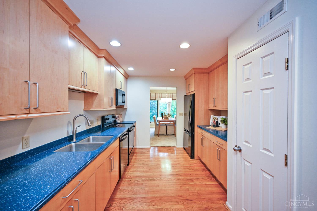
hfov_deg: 104.3
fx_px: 123
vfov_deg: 81.2
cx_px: 158
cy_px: 106
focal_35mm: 14
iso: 800
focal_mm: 14
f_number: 4
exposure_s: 1/60
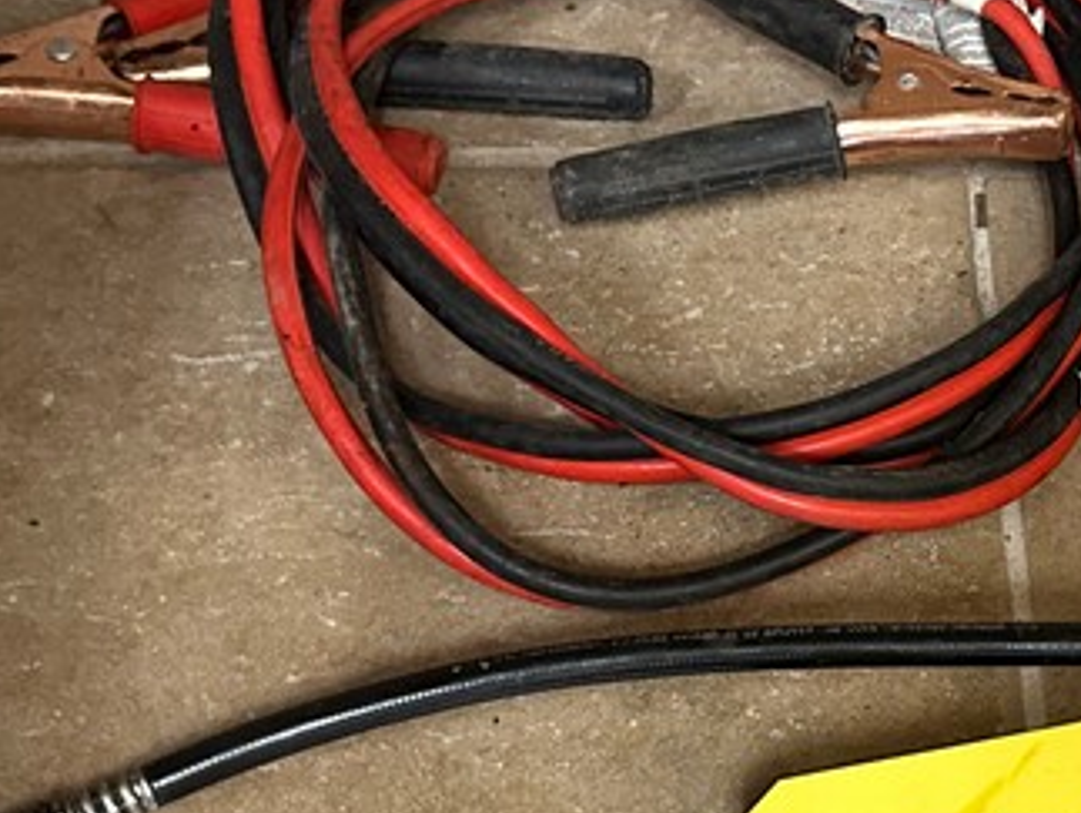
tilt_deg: -47.6
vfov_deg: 19.4
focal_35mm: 76
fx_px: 2376
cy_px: 462
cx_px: 1114
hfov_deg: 24.3
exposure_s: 1/53
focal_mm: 6.86
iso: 640
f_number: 1.78
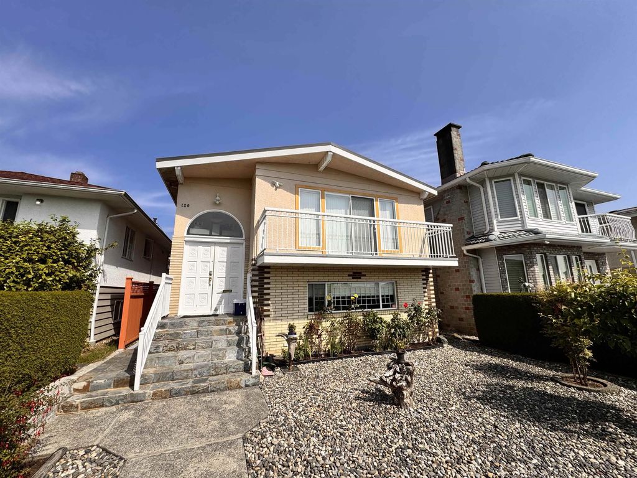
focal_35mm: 14
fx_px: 258
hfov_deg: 102.1
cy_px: 239
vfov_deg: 85.7
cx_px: 318
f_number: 2.2
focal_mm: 2.22
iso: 40
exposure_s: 1/3390
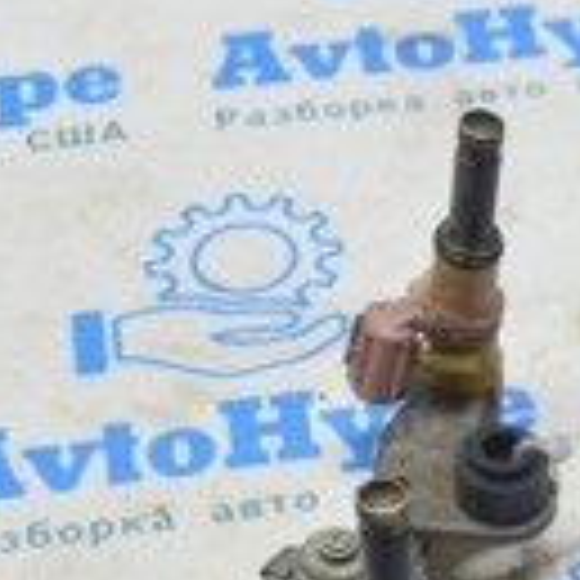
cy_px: 906
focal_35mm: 133
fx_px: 2523
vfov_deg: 12.4
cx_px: 805
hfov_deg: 12.6
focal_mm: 21
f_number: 5.6
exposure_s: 1/20
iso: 400
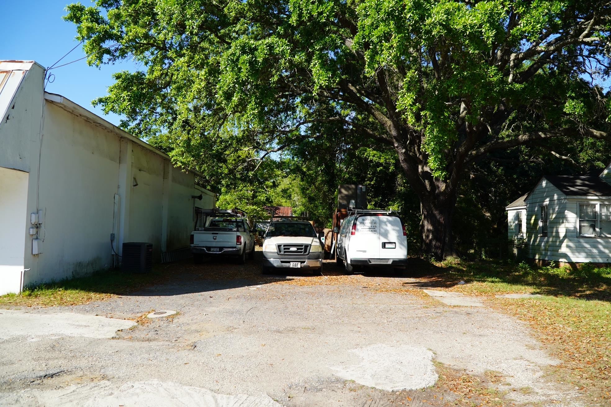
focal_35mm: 27
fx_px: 458
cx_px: 306
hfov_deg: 67.4
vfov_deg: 47.9
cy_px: 204
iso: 100
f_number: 5
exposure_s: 1/320
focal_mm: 18
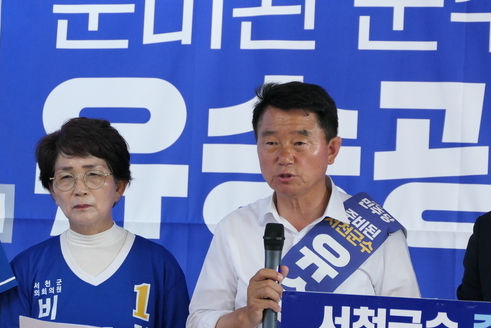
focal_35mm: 147
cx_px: 288
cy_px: 166
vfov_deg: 9.3
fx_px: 2006
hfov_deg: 13.9
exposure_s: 1/80
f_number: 3.9
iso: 1000
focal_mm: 41.85
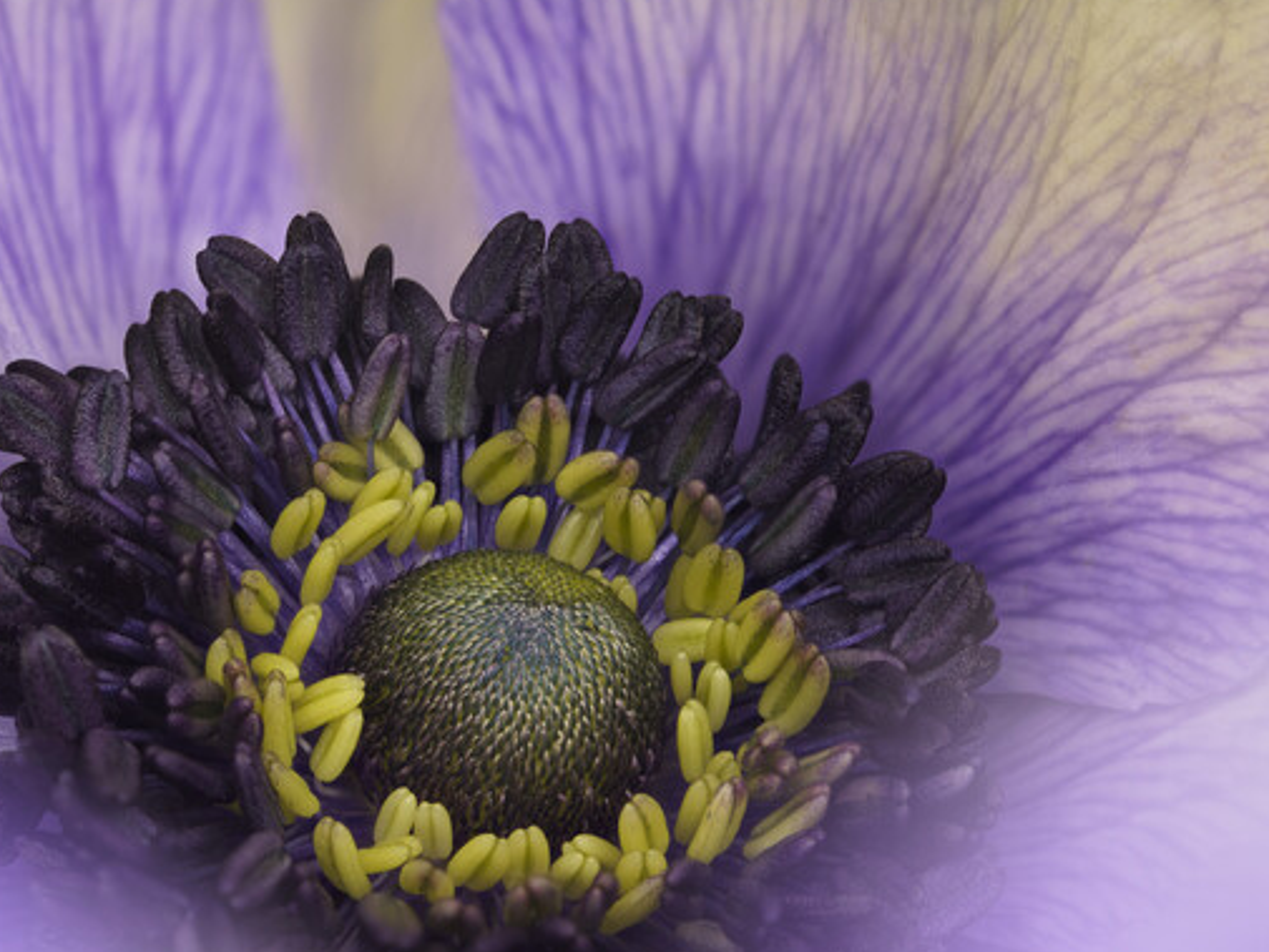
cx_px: 382
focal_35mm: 214
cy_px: 610
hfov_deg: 9.2
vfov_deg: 6.9
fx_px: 7847
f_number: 4.5
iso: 100
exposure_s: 1/200
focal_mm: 150
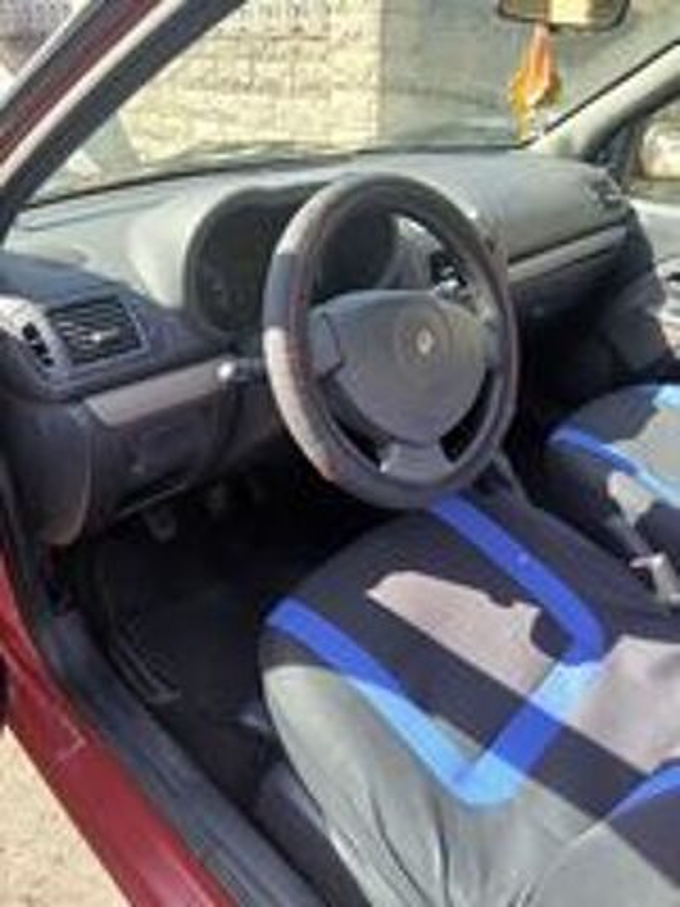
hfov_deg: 53.0
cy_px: 454
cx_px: 340
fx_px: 681
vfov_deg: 67.3
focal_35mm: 26
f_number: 1.8
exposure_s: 1/50
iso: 32
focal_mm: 3.98
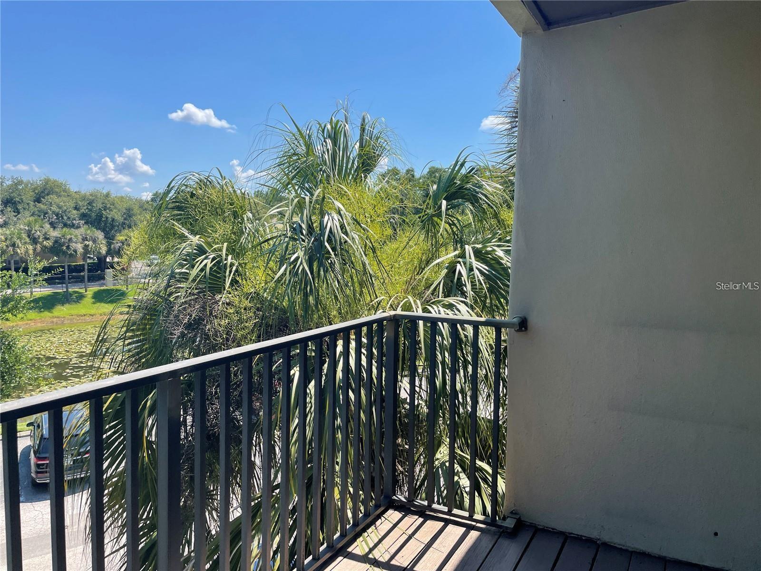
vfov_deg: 53.1
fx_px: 572
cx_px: 380
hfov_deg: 67.3
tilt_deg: -4.0
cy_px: 286
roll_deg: +0.4
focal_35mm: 26
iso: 32
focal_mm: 4.2
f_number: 1.6
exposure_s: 1/2304
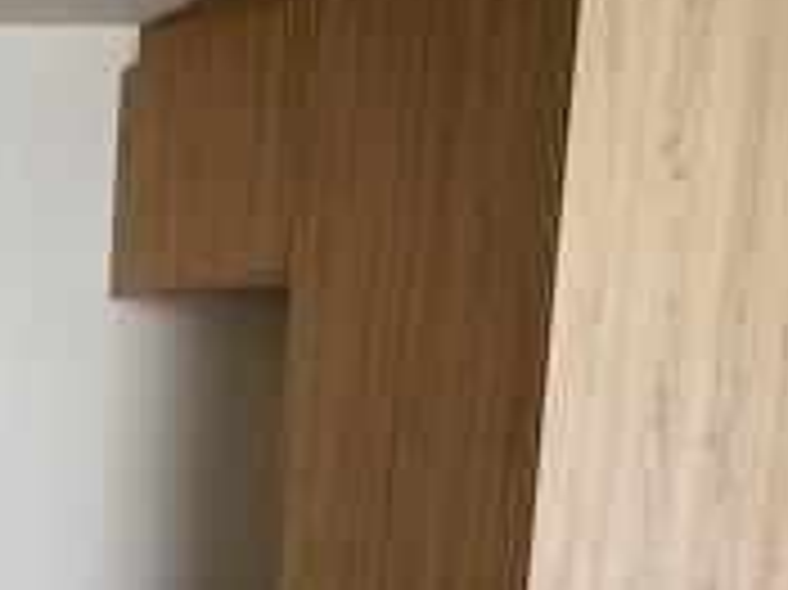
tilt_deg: -7.5
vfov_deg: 17.2
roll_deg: +0.7
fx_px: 1865
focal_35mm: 82
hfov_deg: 18.1
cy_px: 685
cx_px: -689
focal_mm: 2.22
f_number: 2.2
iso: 160
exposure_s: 1/99
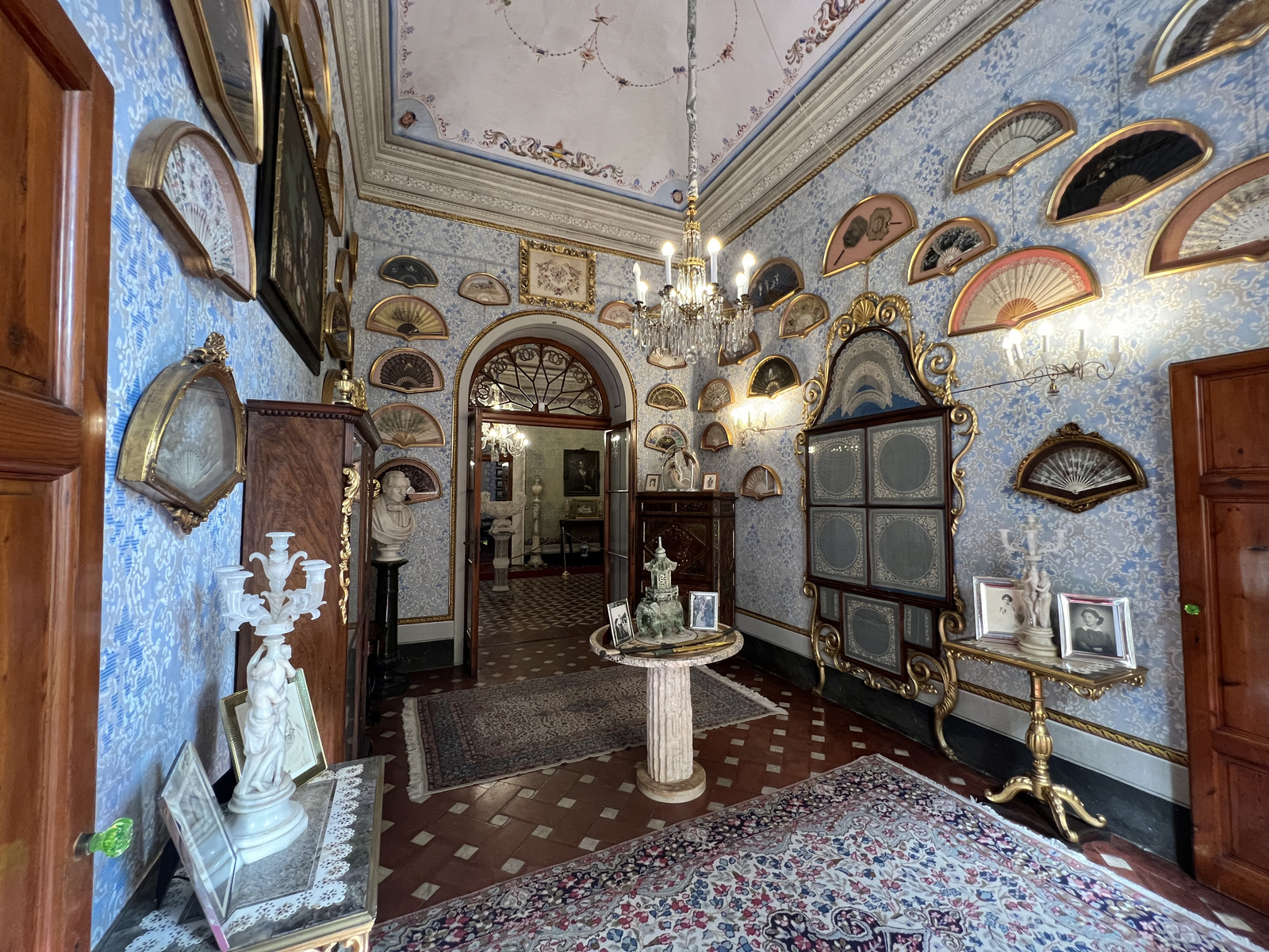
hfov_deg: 106.2
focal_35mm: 13
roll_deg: -0.2
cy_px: 476
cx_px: 634
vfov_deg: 89.9
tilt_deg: +3.3
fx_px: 477
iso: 320
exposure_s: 1/50
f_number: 1.8
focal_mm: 1.57
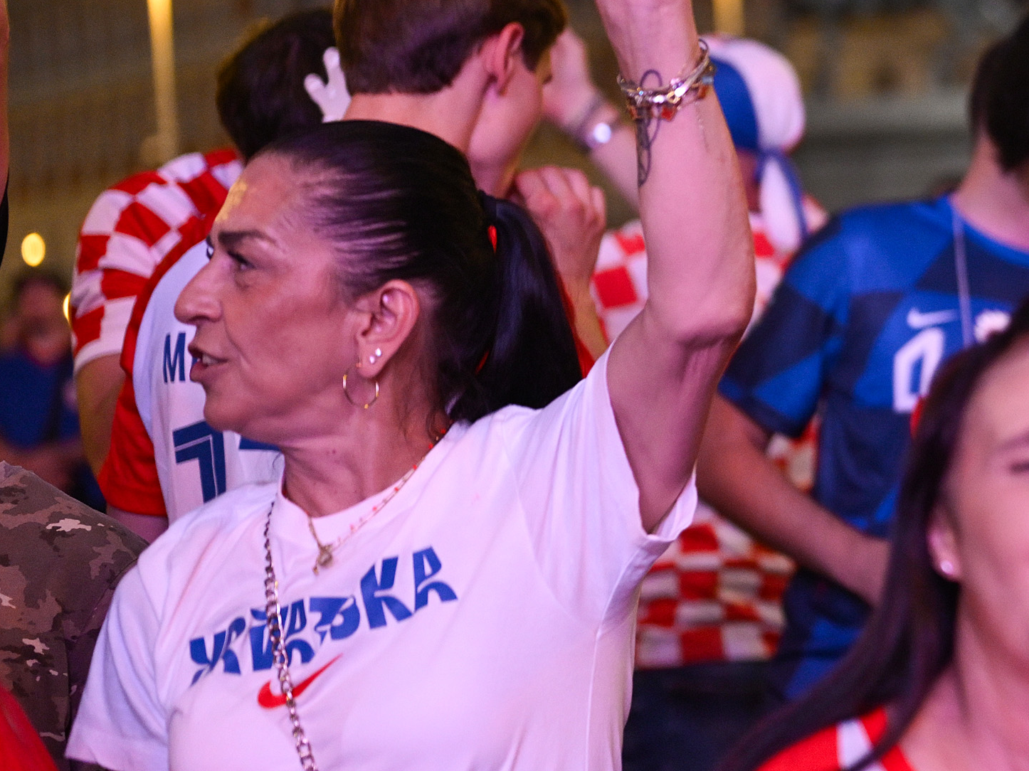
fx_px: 3953
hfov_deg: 14.2
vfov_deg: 11.1
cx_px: 1367
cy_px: 200
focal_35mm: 133
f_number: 1.8
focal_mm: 50
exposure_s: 1/250
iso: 1600
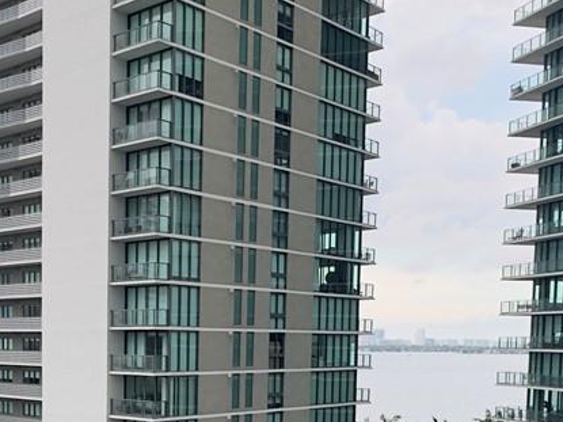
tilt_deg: -5.1
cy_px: 421
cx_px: 106
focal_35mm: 54
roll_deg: -0.1
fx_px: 878
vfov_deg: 25.7
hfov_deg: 34.4
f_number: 2.2
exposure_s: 1/205
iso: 40
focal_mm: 2.22
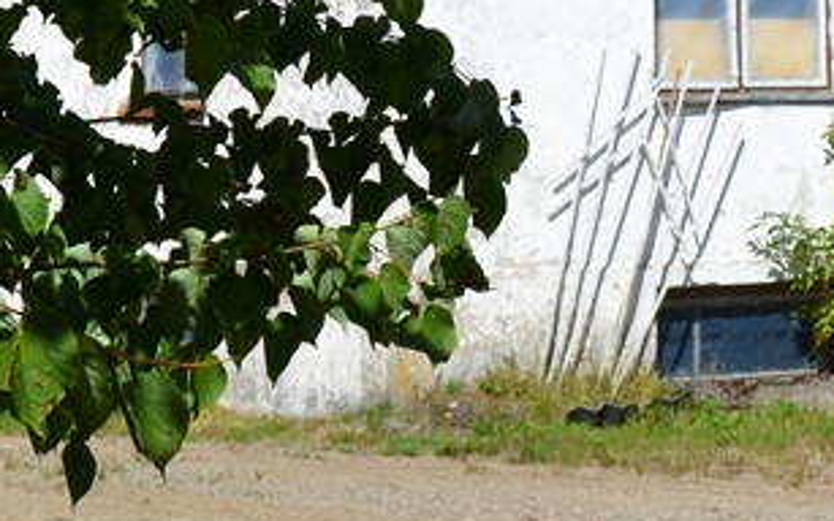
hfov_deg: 13.5
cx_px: 1084
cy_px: -223
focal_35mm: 149
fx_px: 3387
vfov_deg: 8.6
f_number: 9
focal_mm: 26
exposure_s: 1/320
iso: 100
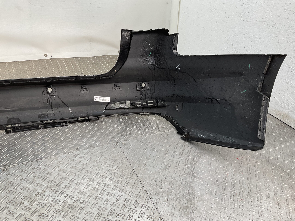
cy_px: 110
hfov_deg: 61.7
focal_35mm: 29
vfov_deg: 48.2
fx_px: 247
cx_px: 148
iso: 25
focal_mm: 3
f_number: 1.8
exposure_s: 1/120
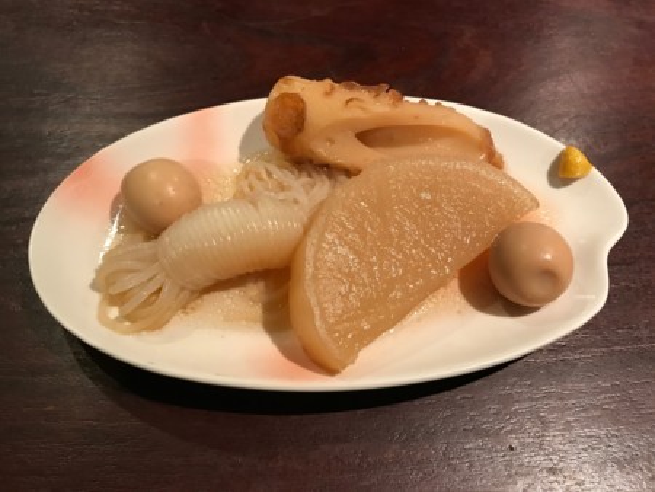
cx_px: 328
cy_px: 246
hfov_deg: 63.4
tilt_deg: -57.9
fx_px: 530
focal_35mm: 28
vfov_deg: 49.8
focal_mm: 3.99
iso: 50
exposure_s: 1/15
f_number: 1.8
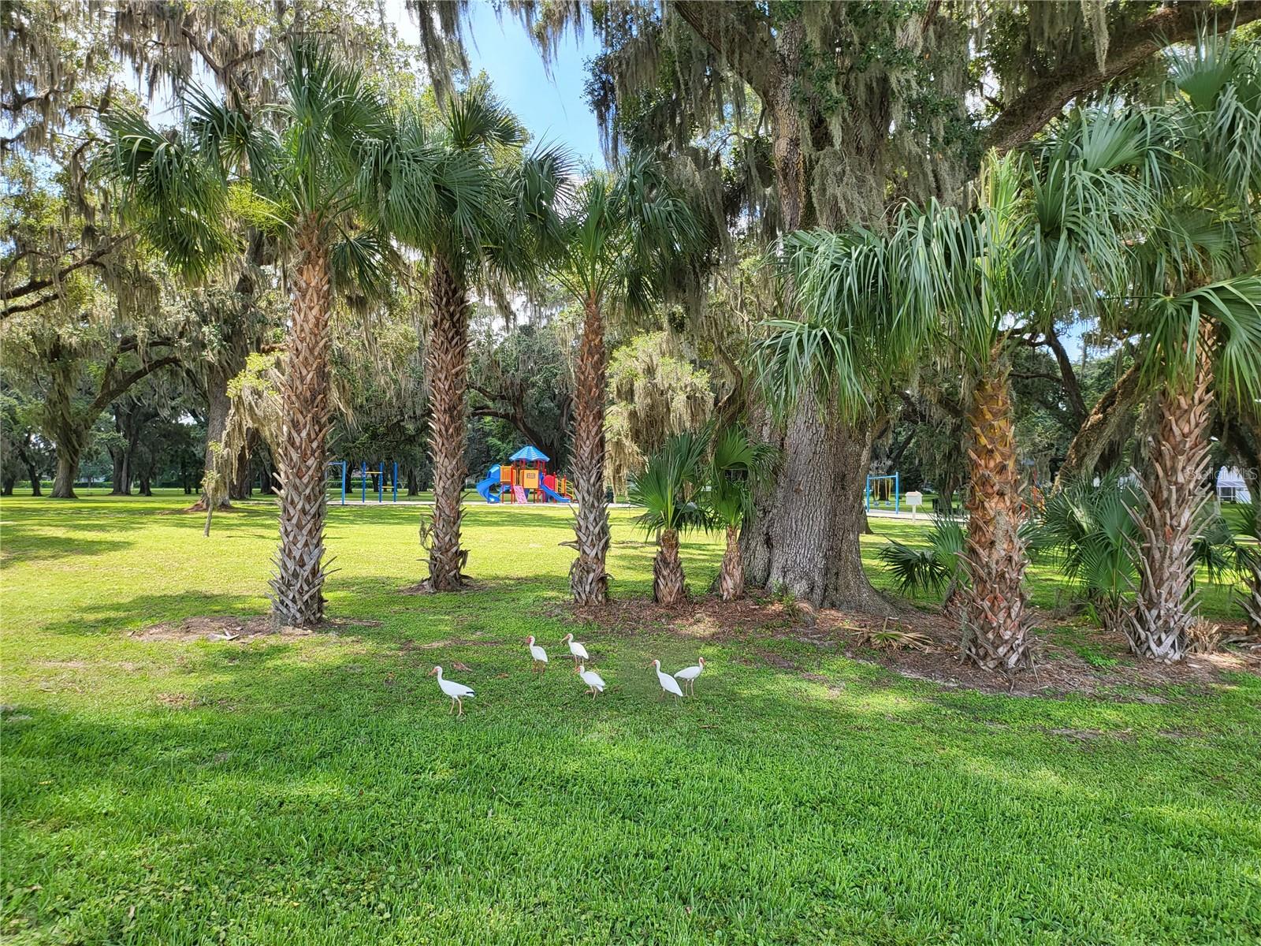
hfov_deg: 71.6
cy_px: 473
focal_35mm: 24
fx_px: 874
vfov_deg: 56.8
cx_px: 630
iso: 40
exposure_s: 1/354
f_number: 1.8
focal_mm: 5
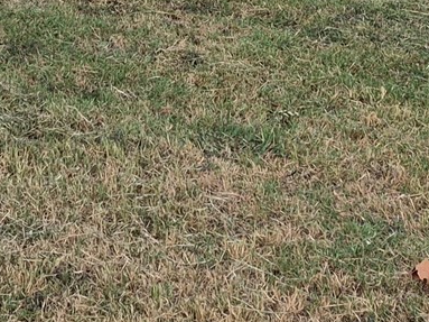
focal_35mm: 123
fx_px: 1524
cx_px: -239
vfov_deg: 10.1
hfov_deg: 14.8
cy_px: -510
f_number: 1.8
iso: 25
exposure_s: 1/930
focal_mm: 5.4
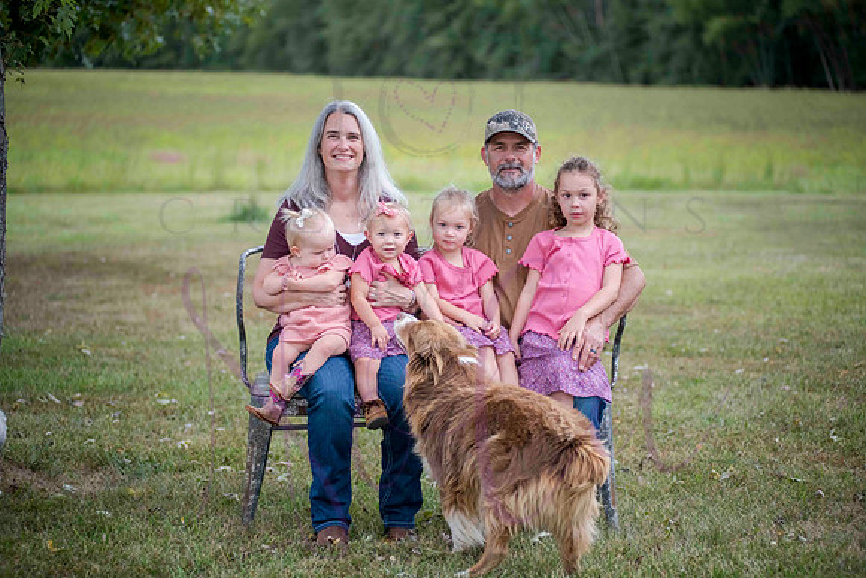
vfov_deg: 17.1
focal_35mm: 80
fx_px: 1925
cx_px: 433
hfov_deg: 25.4
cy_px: 289
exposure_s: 1/640
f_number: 2.8
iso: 400
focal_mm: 80
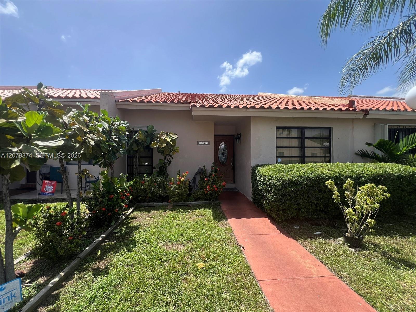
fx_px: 156
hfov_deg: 106.2
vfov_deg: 89.9
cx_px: 208
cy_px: 156
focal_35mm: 13
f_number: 1.8
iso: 32
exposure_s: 1/630
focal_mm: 1.57
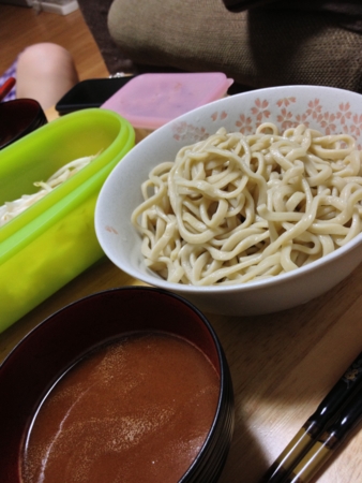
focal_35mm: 35
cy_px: 242
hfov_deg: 40.7
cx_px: 181
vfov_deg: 52.6
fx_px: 488
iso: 100
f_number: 2.4
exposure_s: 1/20
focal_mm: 4.28
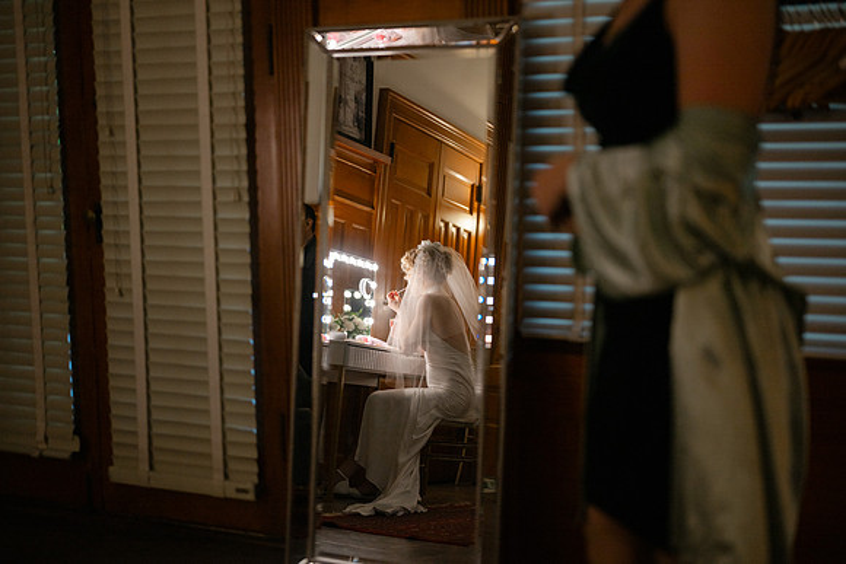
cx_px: 423
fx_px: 1175
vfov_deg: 27.0
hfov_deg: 39.6
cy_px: 282
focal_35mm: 50
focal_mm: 50
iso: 250
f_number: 1.8
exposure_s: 1/320
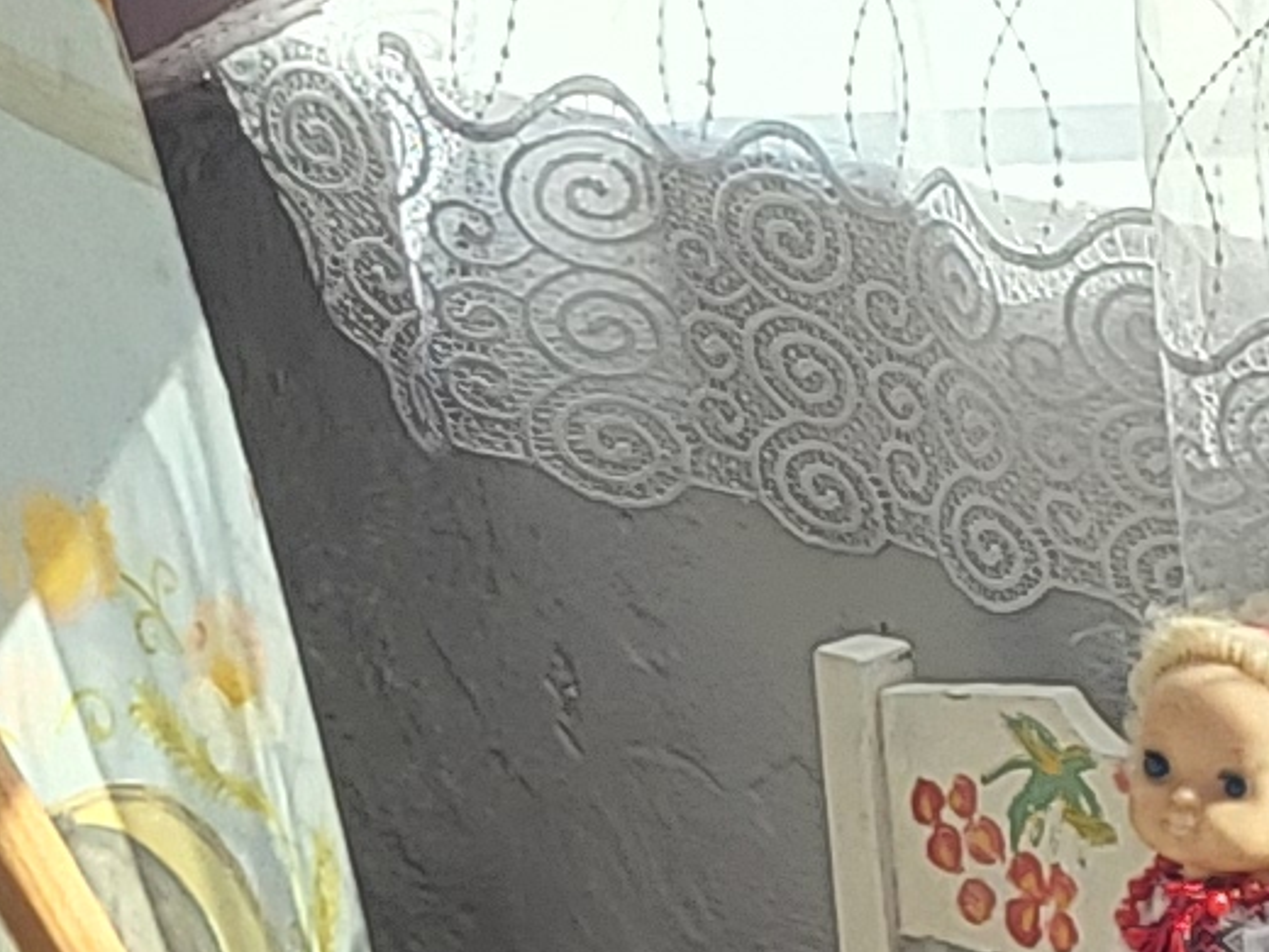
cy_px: 2834
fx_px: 7332
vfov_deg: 6.7
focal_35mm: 200
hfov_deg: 8.7
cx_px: 3341
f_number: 1.8
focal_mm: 5.4
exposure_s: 1/215
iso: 40
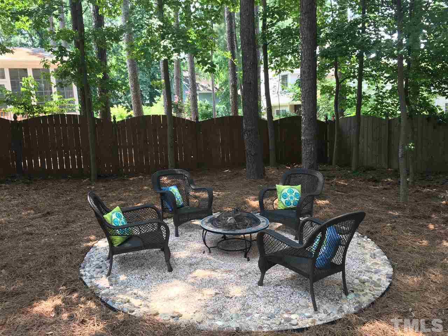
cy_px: 168
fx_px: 375
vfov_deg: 48.2
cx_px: 224
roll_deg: +2.2
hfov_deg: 61.7
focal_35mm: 29
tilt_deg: -7.0
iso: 25
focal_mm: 4.15
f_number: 2.2
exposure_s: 1/60
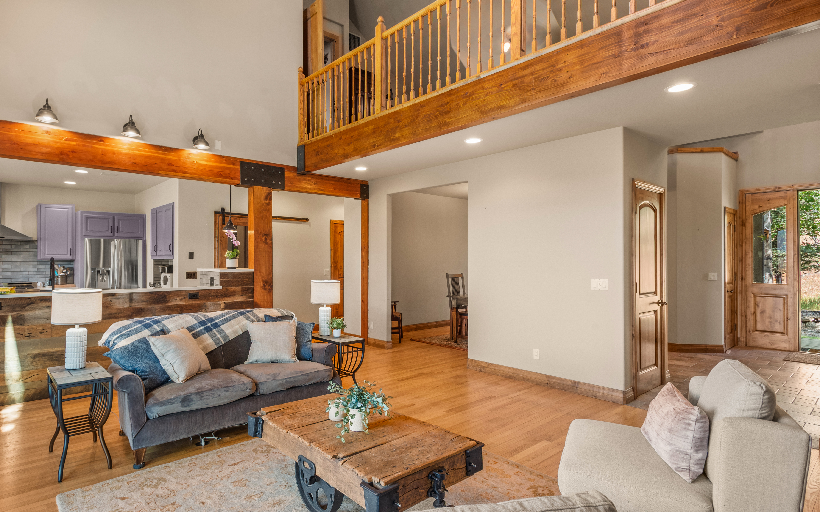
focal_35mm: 20
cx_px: 365
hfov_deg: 84.7
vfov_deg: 59.7
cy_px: 260
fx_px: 447
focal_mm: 17
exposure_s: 1/3
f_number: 9
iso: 400
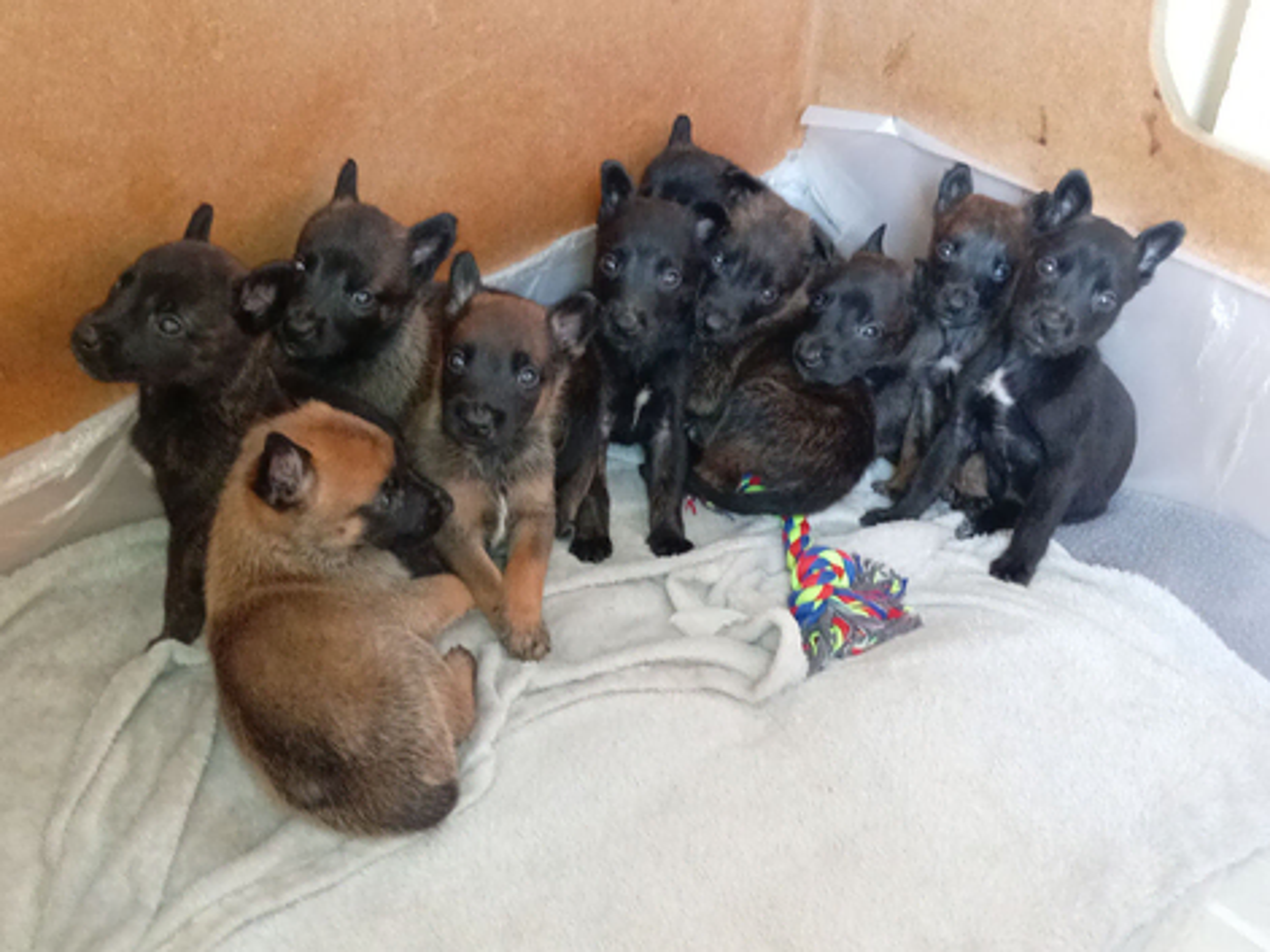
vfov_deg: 36.8
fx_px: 1430
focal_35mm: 39
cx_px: 635
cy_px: 476
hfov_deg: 47.9
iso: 1678
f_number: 1.8
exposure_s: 1/20
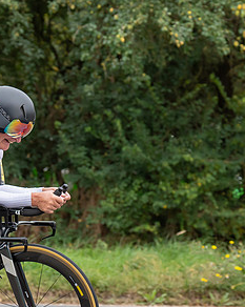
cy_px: 199
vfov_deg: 8.5
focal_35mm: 228
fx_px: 2070
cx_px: 22
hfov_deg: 6.8
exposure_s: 1/1000
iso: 640
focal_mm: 84
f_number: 4
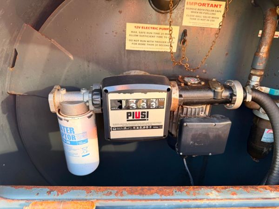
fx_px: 193
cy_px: 104
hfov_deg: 71.6
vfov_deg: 56.8
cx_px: 140
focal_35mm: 24
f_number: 1.78
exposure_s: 1/129
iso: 64
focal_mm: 6.76
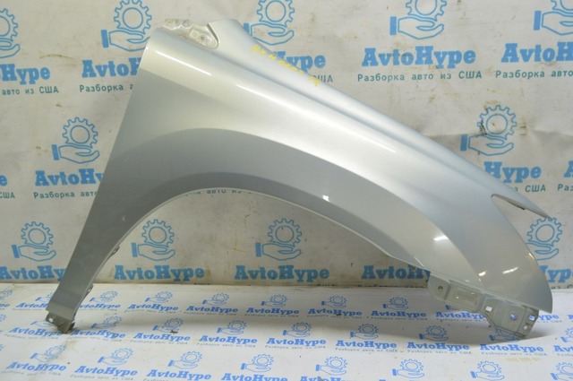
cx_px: 286
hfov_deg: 62.0
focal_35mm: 30
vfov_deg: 43.5
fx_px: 477
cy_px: 190
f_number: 5.6
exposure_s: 1/20
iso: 400
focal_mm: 20
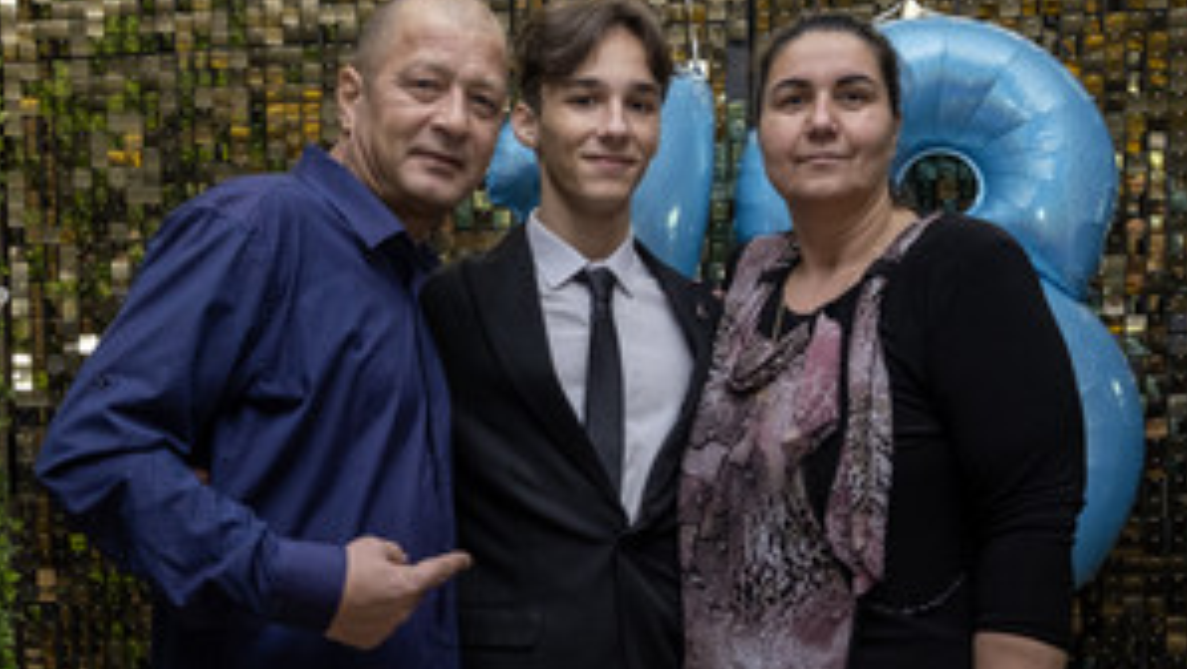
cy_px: 508
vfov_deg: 26.2
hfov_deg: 44.7
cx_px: 386
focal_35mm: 45
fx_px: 1417
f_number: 2.5
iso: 640
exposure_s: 1/125
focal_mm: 13
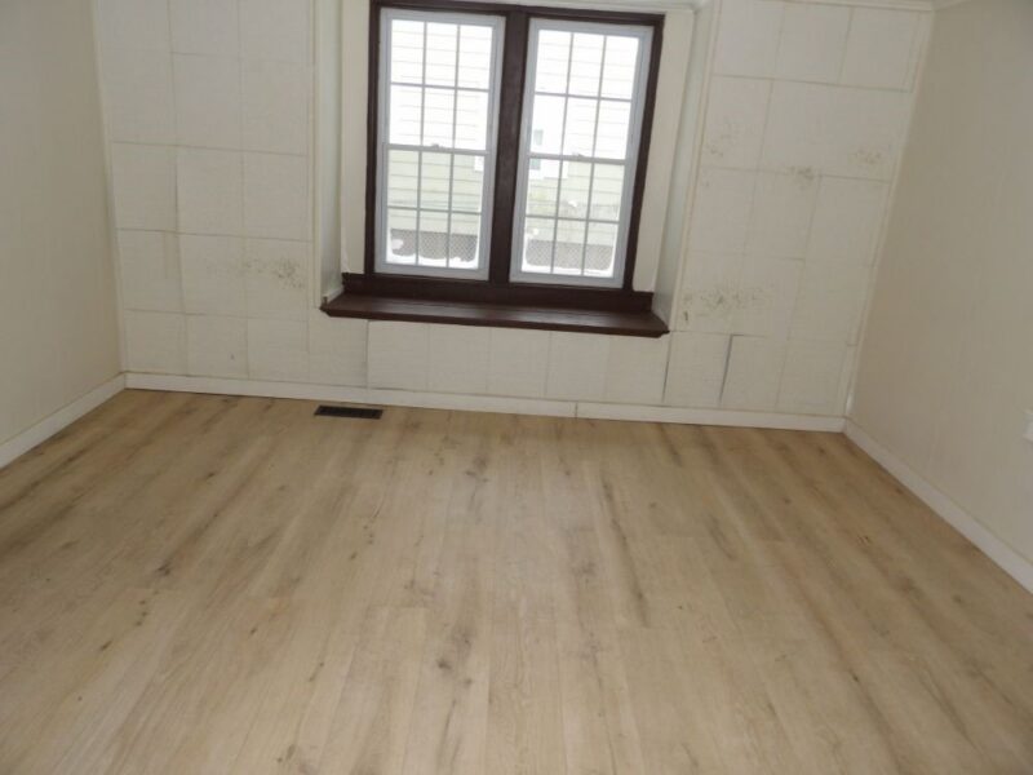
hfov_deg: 71.6
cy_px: 388
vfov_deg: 56.8
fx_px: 716
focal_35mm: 24
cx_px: 516
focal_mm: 4.3
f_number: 3.2
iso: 200
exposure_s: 1/33
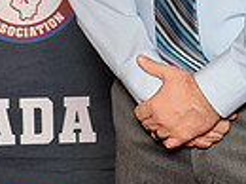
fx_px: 1915
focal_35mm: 270
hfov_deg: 7.3
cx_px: 229
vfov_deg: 5.4
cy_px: -188
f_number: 8
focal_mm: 54
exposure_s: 1/125
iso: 640
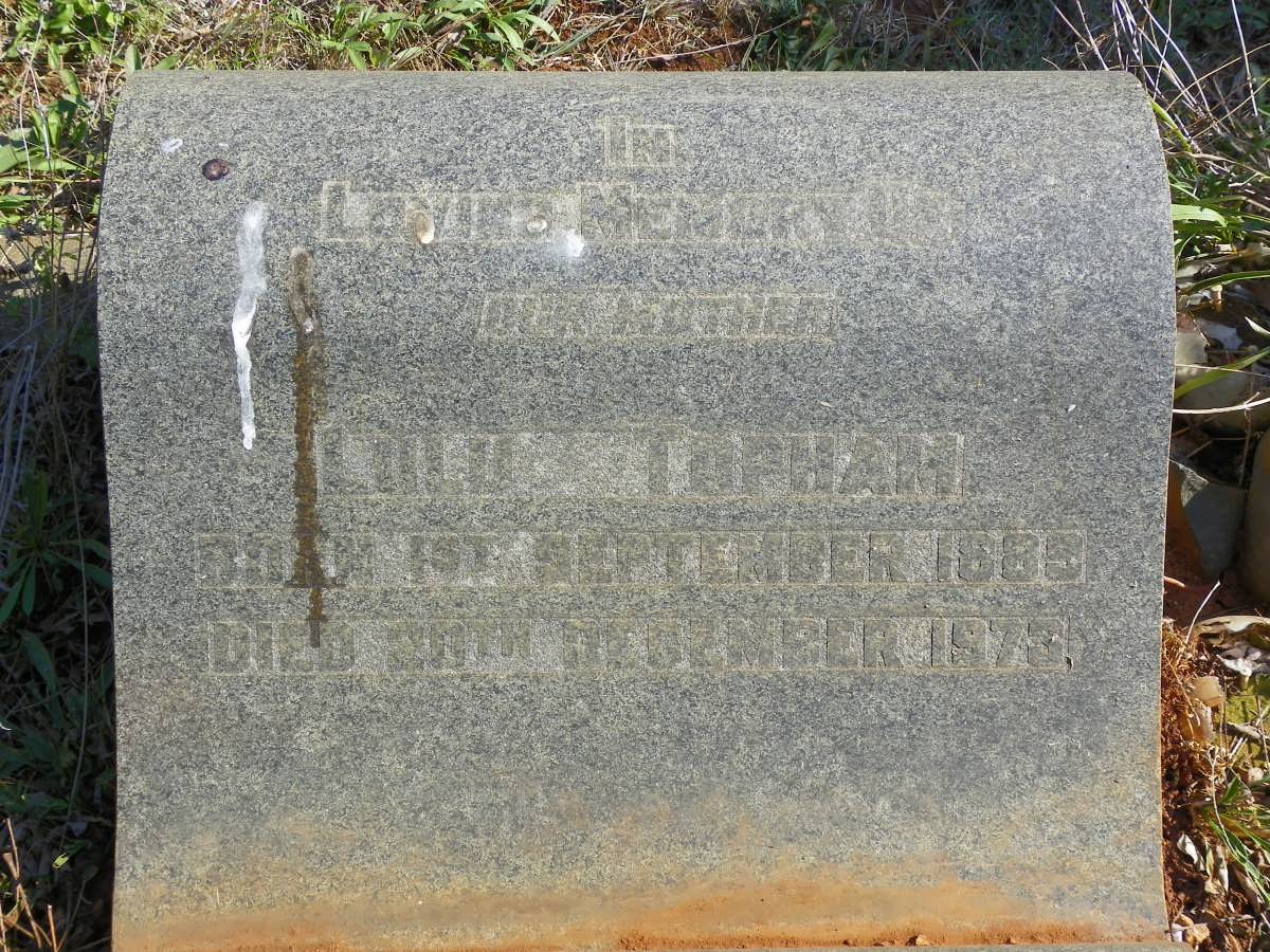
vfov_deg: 33.6
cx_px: 635
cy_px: 476
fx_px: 1578
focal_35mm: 43
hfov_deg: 43.9
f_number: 4.5
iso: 64
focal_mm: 7.6
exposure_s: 1/160
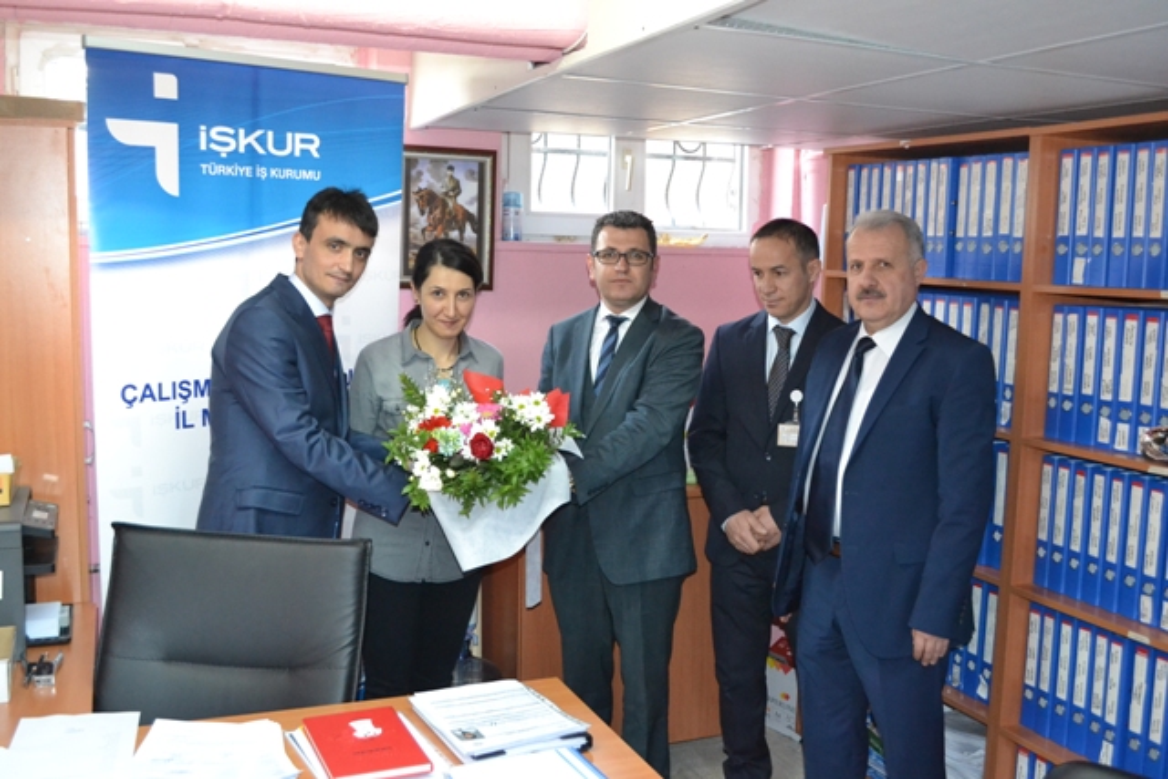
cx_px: 584
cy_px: 390
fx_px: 1168
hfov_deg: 53.1
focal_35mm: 36
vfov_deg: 36.9
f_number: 4
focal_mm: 24
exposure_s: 1/60
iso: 3200
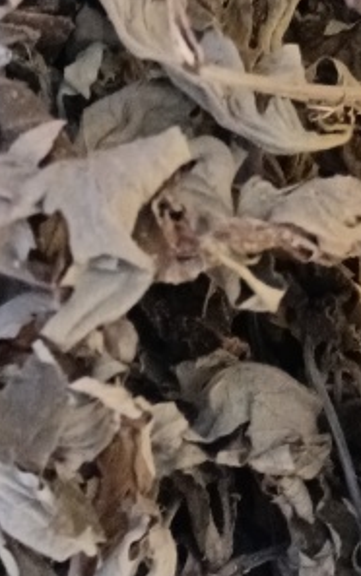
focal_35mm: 99
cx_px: 169
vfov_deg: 20.8
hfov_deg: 13.2
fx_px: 1556
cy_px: 121
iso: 3831
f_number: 1.8
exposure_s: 1/20
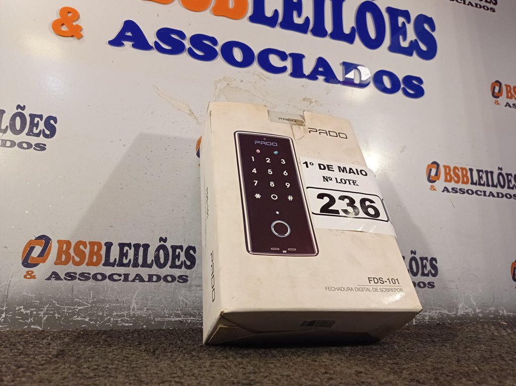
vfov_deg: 49.7
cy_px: 193
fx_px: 417
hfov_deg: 63.5
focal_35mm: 28
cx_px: 258
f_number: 1.79
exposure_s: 1/120
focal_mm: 4.7
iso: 142
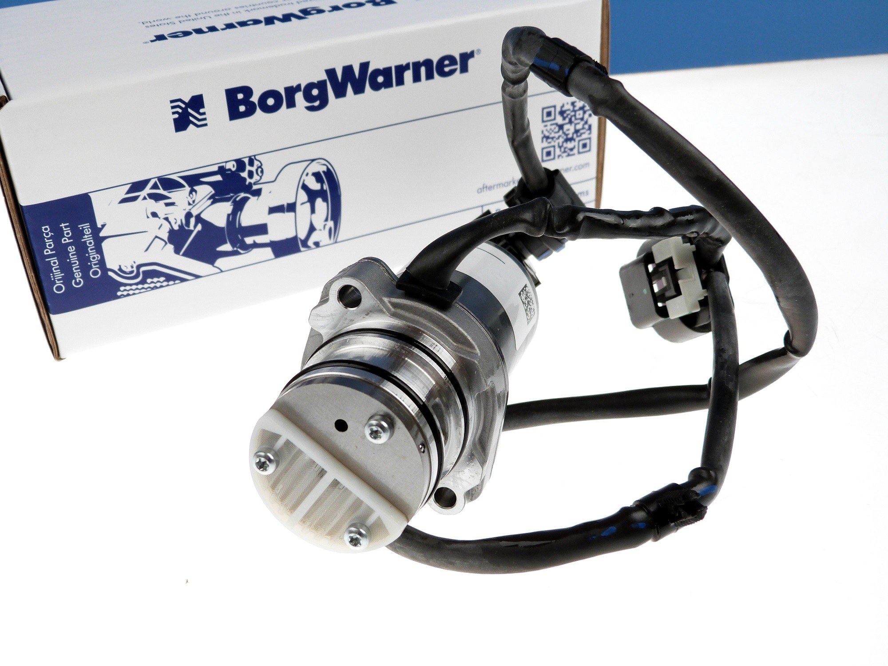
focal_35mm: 41
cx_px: 444
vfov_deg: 35.1
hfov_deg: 45.8
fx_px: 1052
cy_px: 333
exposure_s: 1/100
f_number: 3.1
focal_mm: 7.3
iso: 100
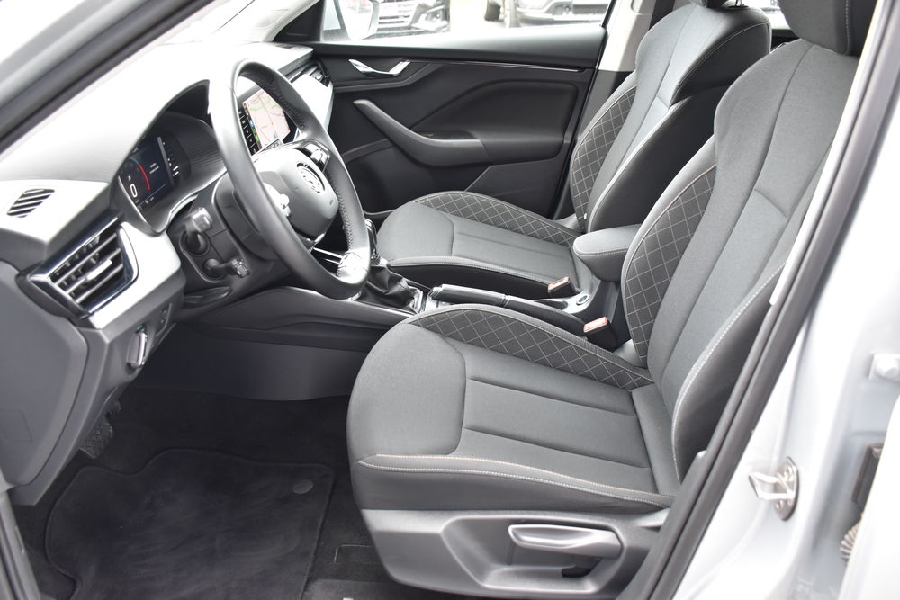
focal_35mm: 30
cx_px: 450
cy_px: 300
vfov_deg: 43.6
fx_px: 750
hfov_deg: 61.9
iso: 800
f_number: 3.5
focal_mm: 20
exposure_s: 1/60
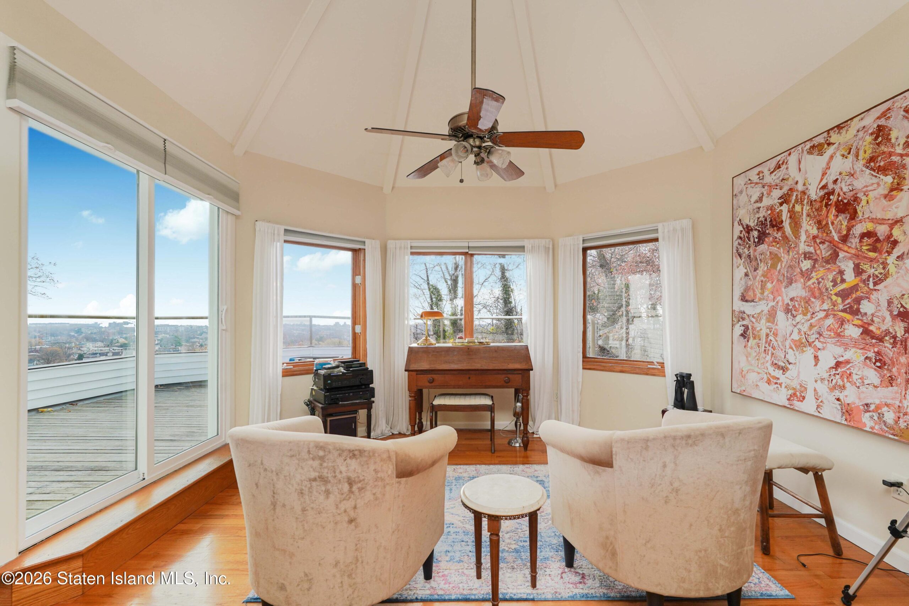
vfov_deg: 73.8
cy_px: 303
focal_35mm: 16
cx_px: 454
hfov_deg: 96.7
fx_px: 404
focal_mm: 16
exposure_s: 1/100
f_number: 7.1
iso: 100
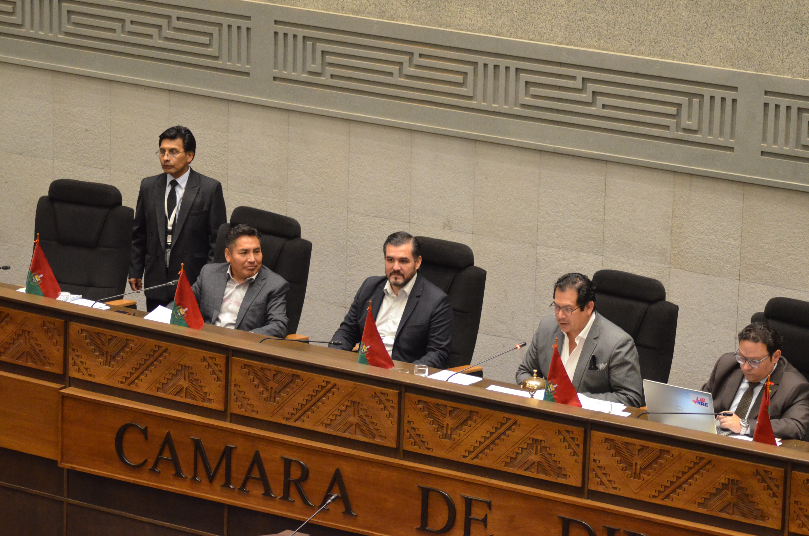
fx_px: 3532
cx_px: 404
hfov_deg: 13.1
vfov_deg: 8.7
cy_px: 268
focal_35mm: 158
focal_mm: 105
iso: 3200
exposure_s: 1/30
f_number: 4.2
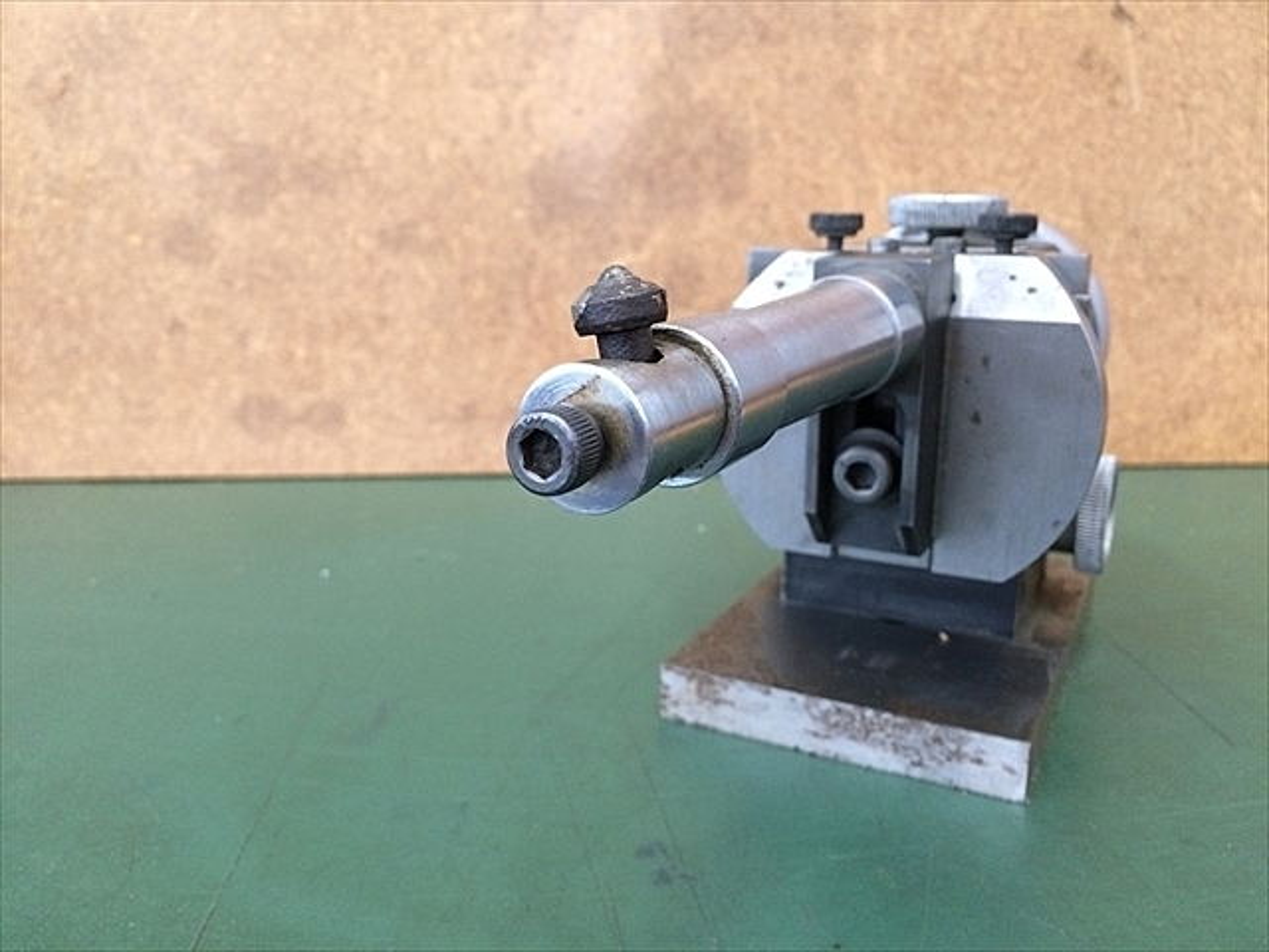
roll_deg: +0.2
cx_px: 634
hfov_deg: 61.7
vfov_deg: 48.2
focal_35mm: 29
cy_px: 476
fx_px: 1063
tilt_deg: -14.8
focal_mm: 4.15
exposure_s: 1/30
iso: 200
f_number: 2.2
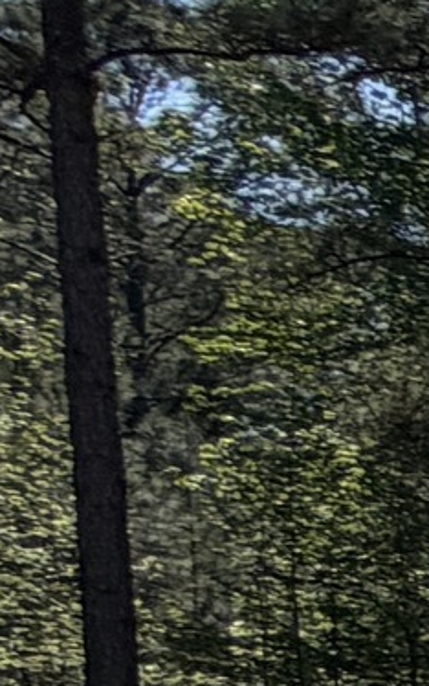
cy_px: 926
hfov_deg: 4.8
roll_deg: -0.1
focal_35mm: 122
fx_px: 2280
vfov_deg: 16.1
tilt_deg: -1.3
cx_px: 2761
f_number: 2.2
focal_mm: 2.22
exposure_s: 1/770
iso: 32
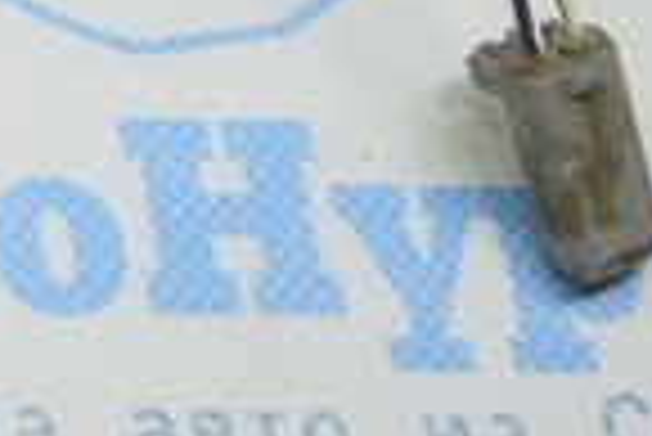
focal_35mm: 212
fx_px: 3843
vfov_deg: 5.9
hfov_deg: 8.2
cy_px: -969
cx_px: -1335
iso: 400
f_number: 3.8
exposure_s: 1/60
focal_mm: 20
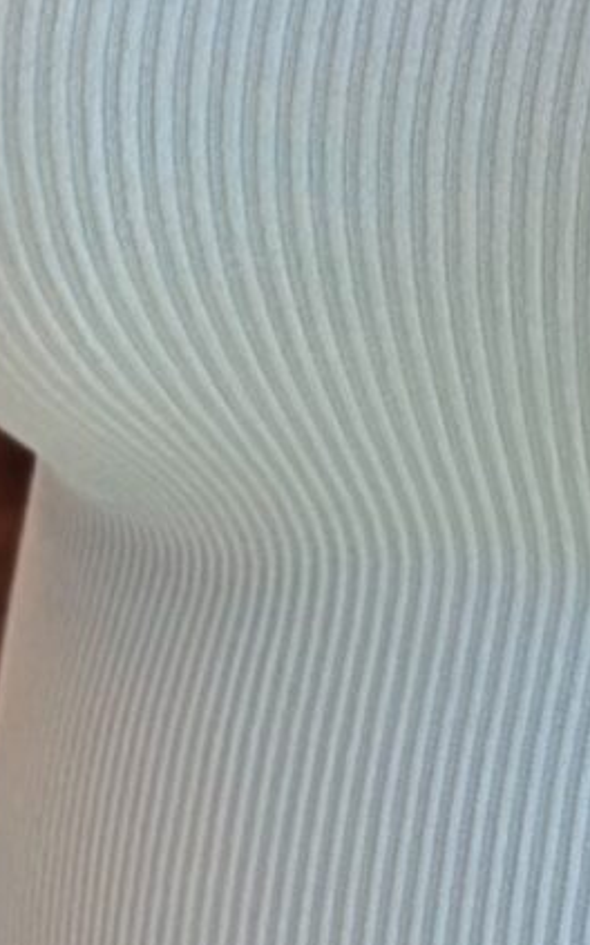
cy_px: -809
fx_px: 7932
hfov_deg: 4.2
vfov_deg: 6.6
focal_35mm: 308
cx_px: 1115
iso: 100
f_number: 1.78
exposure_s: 1/192
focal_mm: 6.76
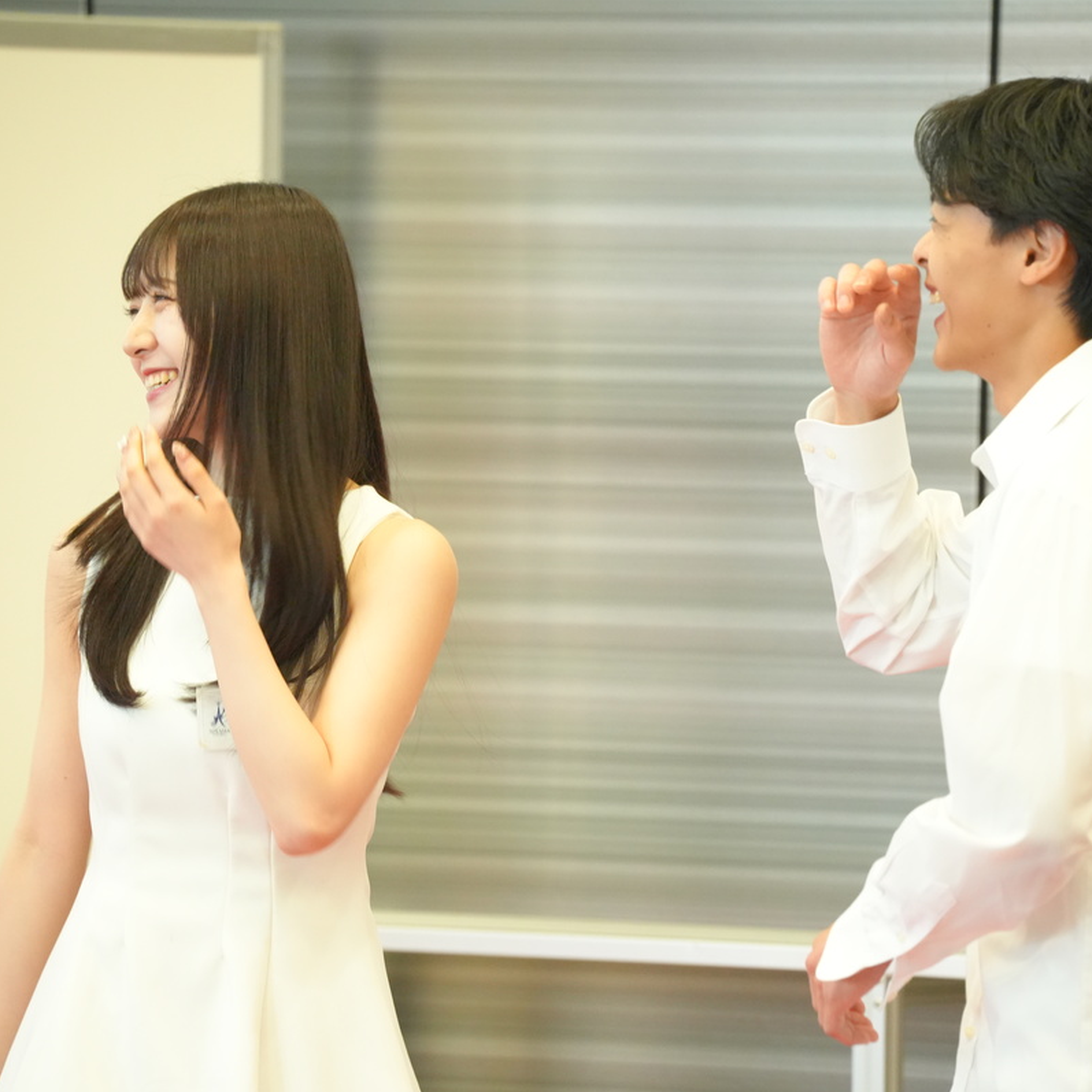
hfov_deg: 3.6
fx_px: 17310
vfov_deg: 3.6
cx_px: 552
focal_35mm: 485
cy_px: 547
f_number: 6.3
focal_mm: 379
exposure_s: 1/100
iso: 6400
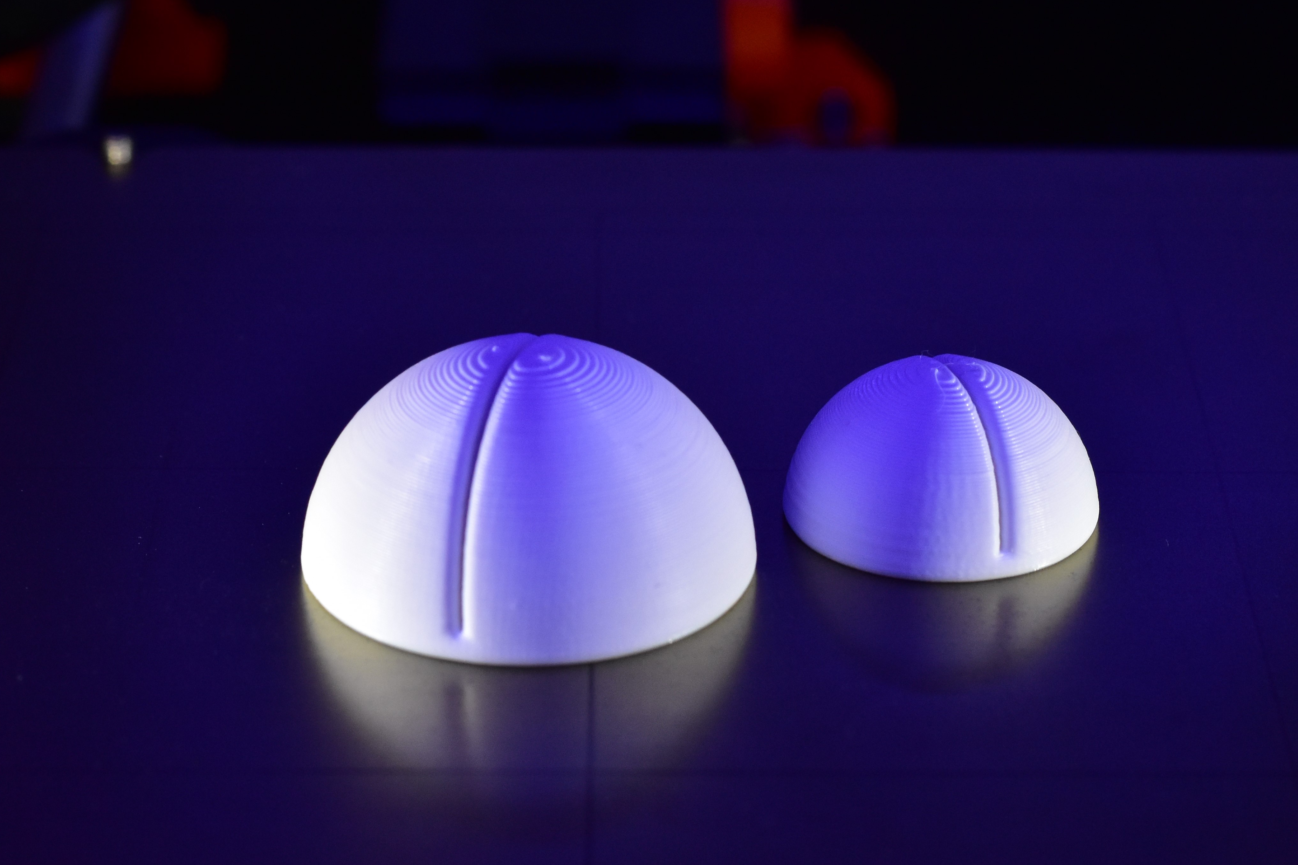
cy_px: 418
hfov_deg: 26.0
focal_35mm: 78
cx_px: 671
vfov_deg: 17.5
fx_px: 2812
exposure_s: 1/125
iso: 1600
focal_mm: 50
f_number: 8
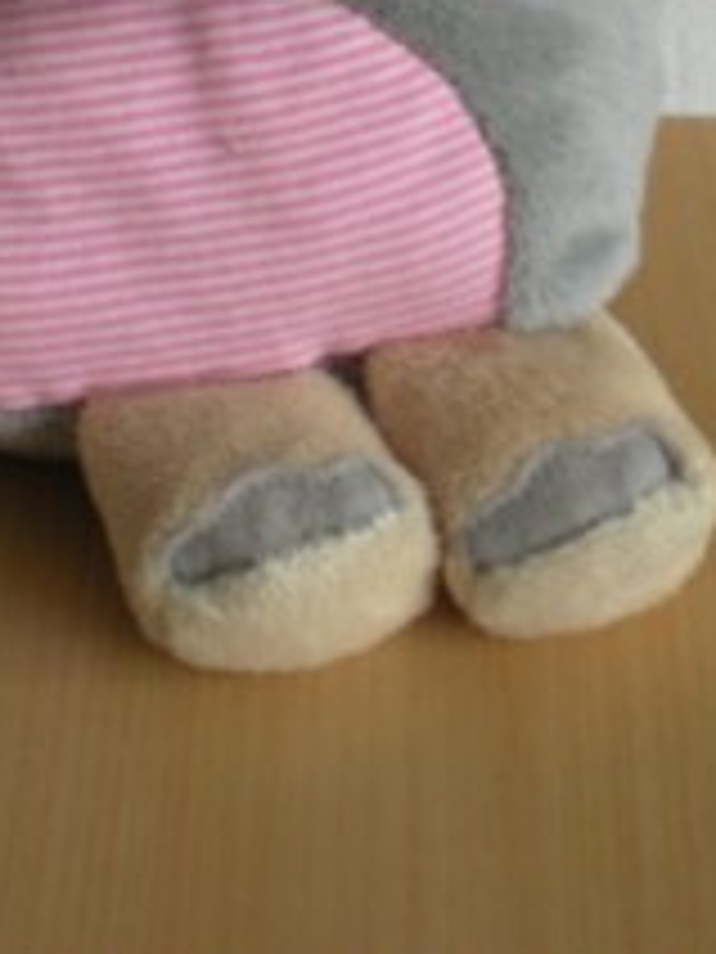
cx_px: 275
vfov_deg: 20.3
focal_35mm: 93
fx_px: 2565
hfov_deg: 15.9
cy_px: -45
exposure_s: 1/11.2
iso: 200
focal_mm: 6.3
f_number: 3.1
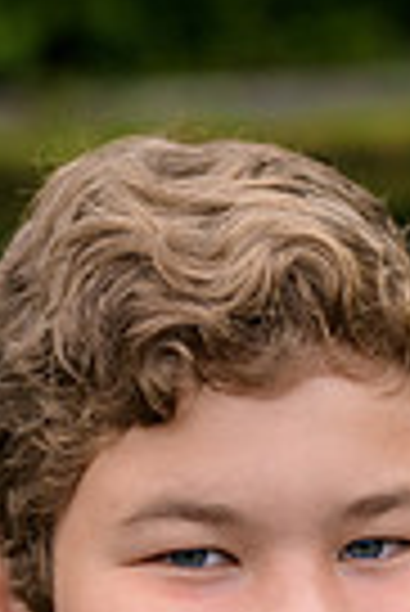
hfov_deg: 8.3
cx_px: 194
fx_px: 2811
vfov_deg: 12.0
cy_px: 868
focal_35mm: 165
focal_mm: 50
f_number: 3.2
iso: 200
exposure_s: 1/400
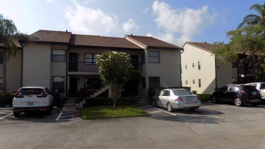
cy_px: 83
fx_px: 183
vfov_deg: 44.3
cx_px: 130
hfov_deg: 71.9
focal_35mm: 26
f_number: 3.1
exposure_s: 1/1250
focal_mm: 4
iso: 80
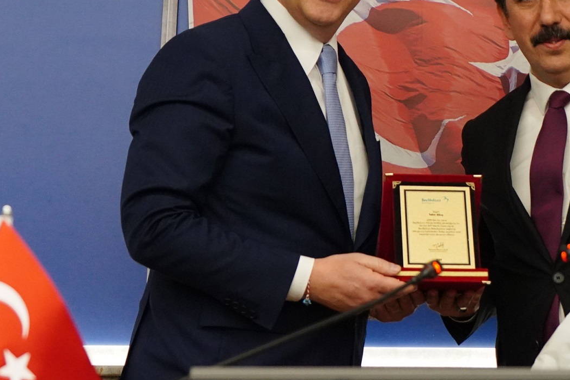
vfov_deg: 12.0
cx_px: 464
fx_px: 1789
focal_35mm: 113
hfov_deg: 17.9
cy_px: 21
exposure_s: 1/250
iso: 1600
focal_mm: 33
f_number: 2.8
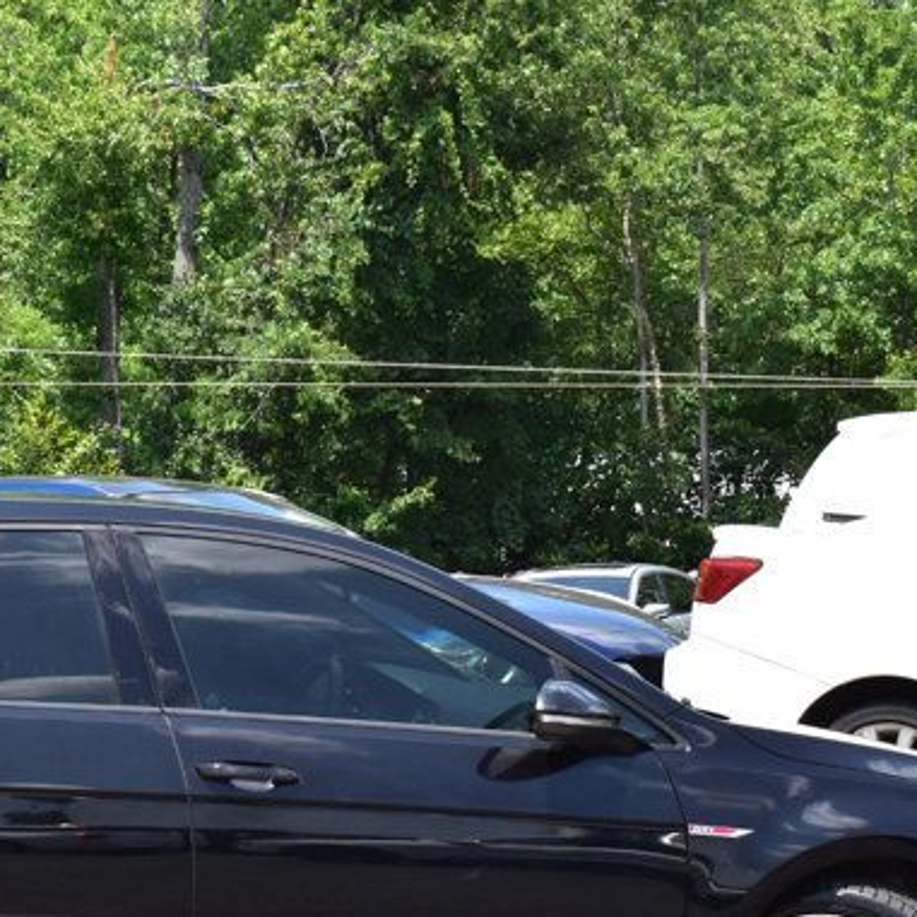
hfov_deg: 13.2
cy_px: 664
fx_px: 3896
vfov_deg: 13.4
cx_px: -31
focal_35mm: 130
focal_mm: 38
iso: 400
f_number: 11
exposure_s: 1/400
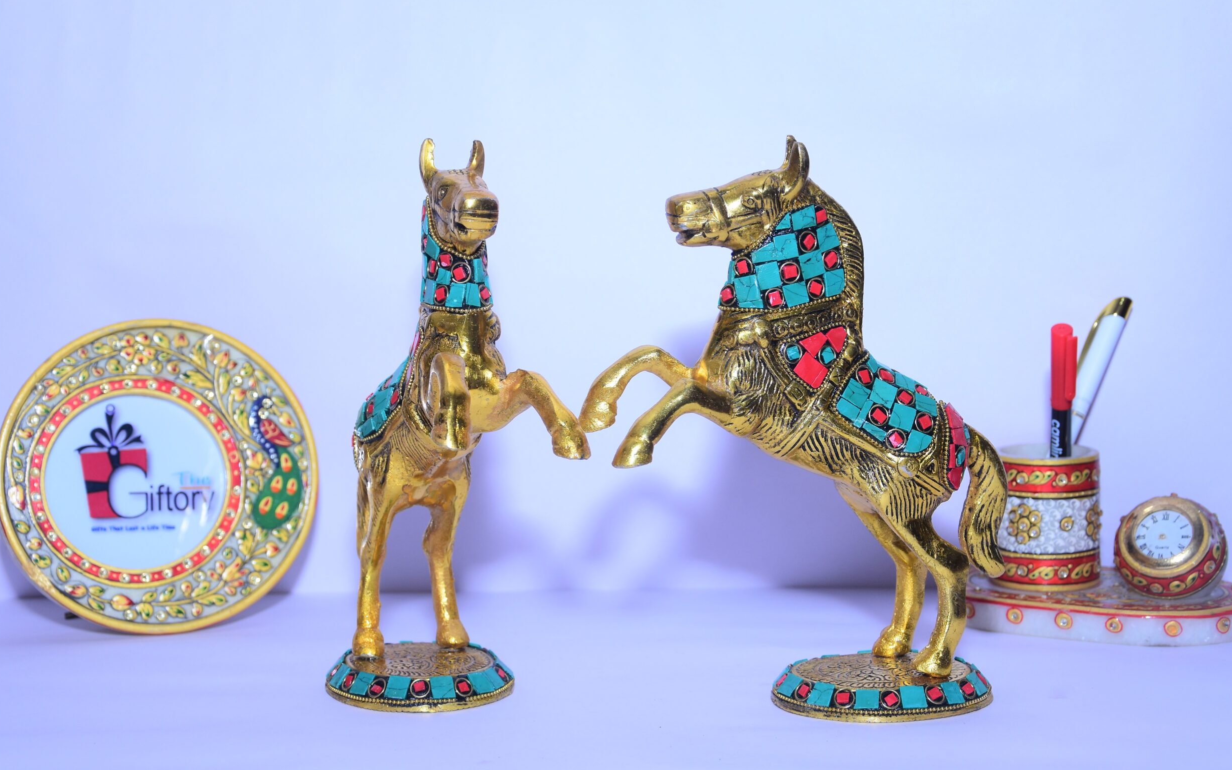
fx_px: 2402
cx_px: 626
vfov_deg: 18.2
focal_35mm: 72
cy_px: 409
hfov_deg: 28.8
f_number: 5
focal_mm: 45
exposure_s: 1/125
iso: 250
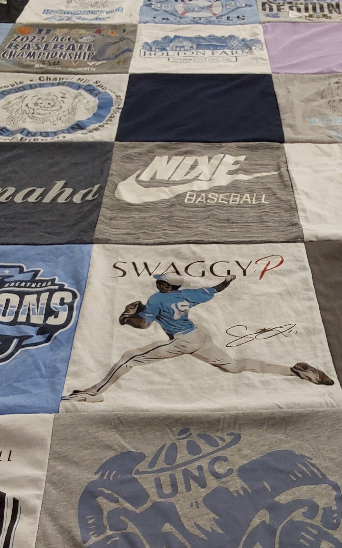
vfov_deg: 46.2
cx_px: 209
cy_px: 285
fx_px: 641
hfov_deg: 29.8
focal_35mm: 43
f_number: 1.9
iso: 80
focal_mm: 2.91
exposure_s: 1/60
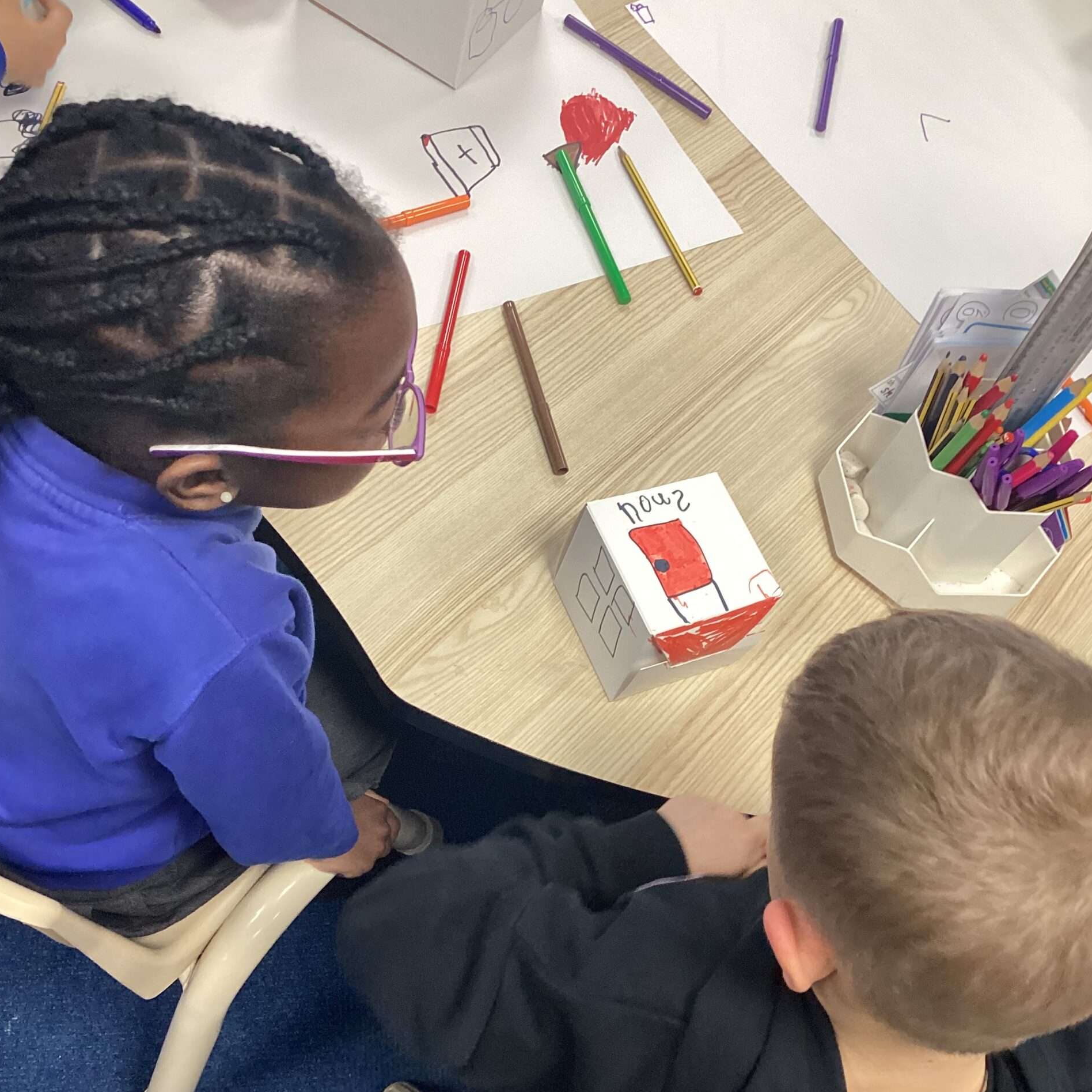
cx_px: 549
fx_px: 1321
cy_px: 636
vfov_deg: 44.8
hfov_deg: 44.9
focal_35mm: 37
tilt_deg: -59.9
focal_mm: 3.3
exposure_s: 1/50
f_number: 2.4
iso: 125
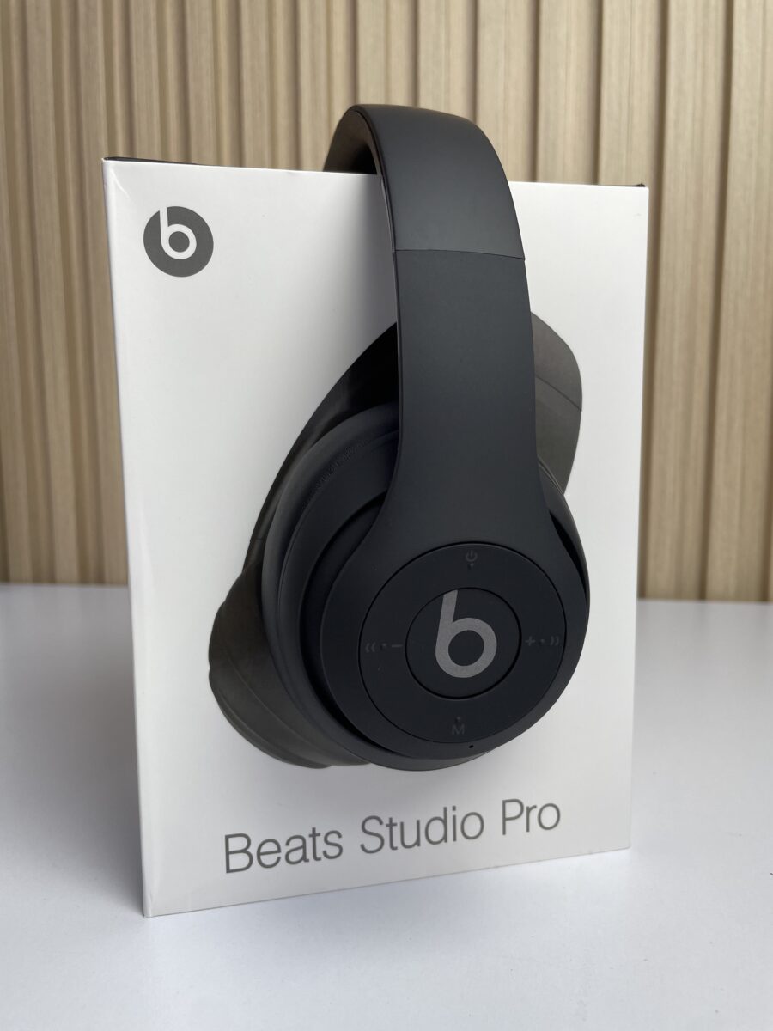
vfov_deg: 67.3
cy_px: 516
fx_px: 774
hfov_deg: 53.1
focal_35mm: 26
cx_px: 386
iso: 40
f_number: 1.6
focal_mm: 4.2
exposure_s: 1/303
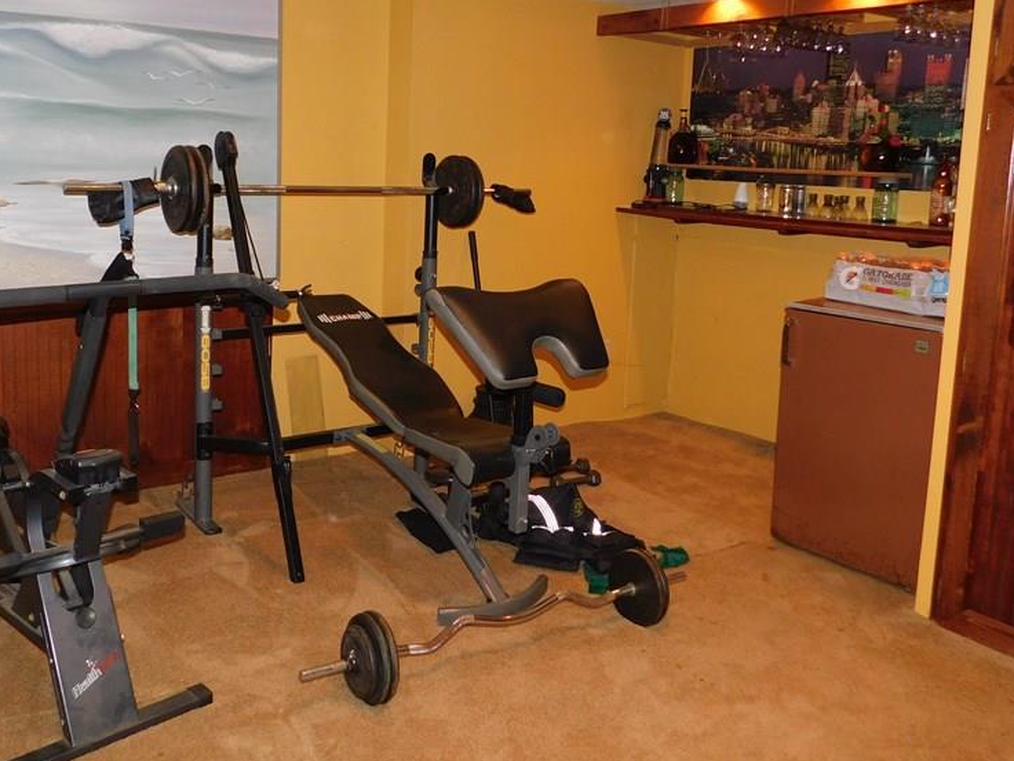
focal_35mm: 32
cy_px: 284
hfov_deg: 56.6
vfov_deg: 43.8
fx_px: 937
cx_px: 437
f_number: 3
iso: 200
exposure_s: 1/30
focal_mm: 4
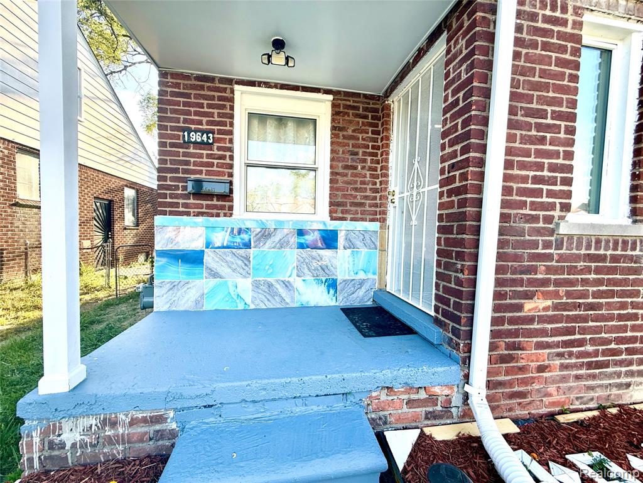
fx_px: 260
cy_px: 242
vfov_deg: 85.7
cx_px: 322
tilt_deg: -1.4
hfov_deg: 102.1
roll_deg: -1.6
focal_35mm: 14
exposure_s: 1/300
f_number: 2.2
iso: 50
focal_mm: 2.22
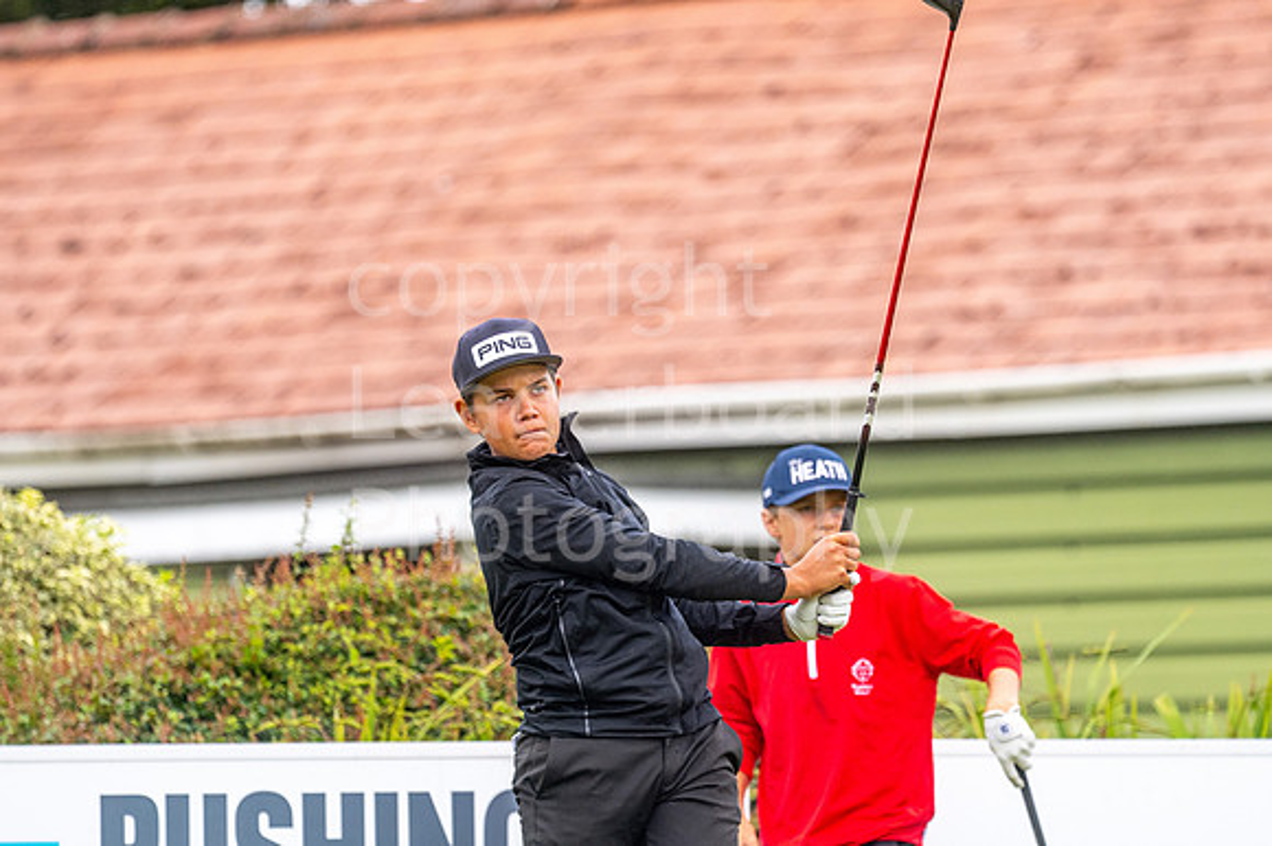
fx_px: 15890
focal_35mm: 450
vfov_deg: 3.1
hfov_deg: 4.6
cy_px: 423
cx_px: 636
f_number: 4
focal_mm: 300
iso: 500
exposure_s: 1/2000
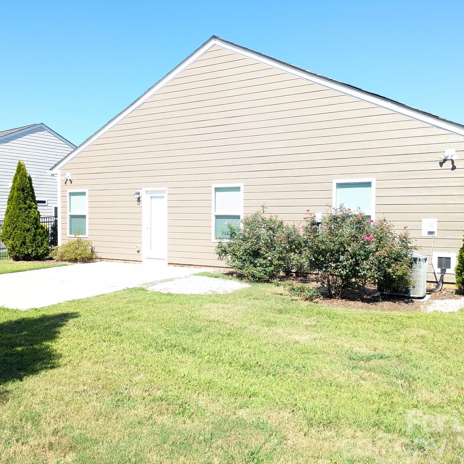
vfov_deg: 54.0
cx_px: 211
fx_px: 455
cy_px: 234
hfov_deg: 54.0
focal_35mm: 30
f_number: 1.89
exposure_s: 1/677
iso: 59
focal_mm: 5.43
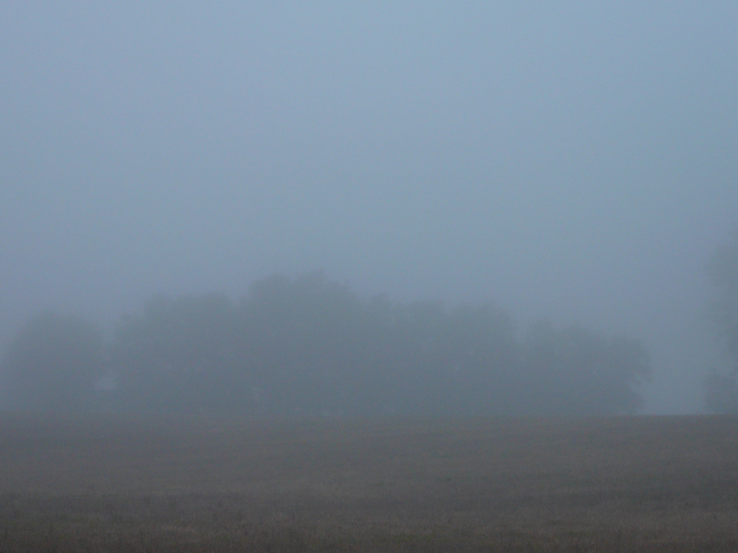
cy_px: 276
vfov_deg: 19.4
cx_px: 369
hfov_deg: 25.7
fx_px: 1620
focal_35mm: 76
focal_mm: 9.1
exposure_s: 1/100
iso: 80
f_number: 3.6
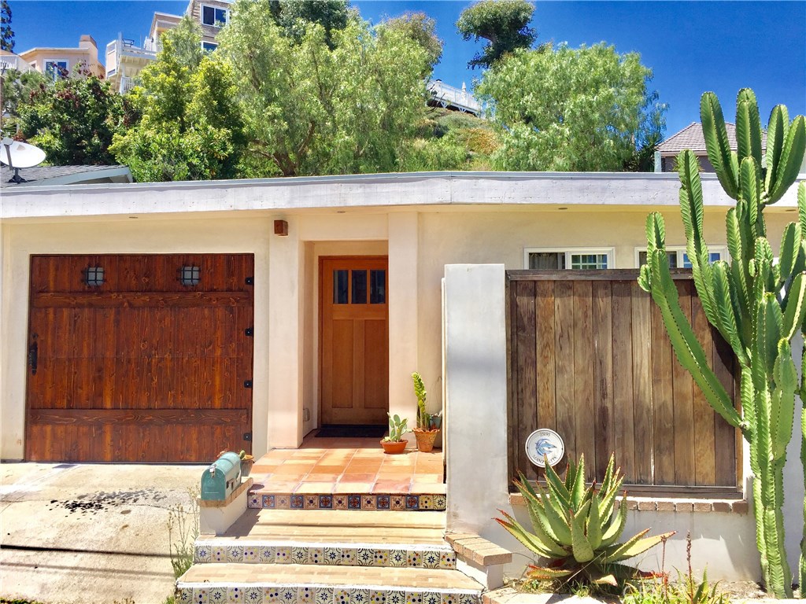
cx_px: 403
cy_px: 302
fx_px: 675
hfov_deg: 61.7
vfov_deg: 48.2
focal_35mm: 29
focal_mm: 4.15
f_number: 2.2
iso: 32
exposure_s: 1/1799
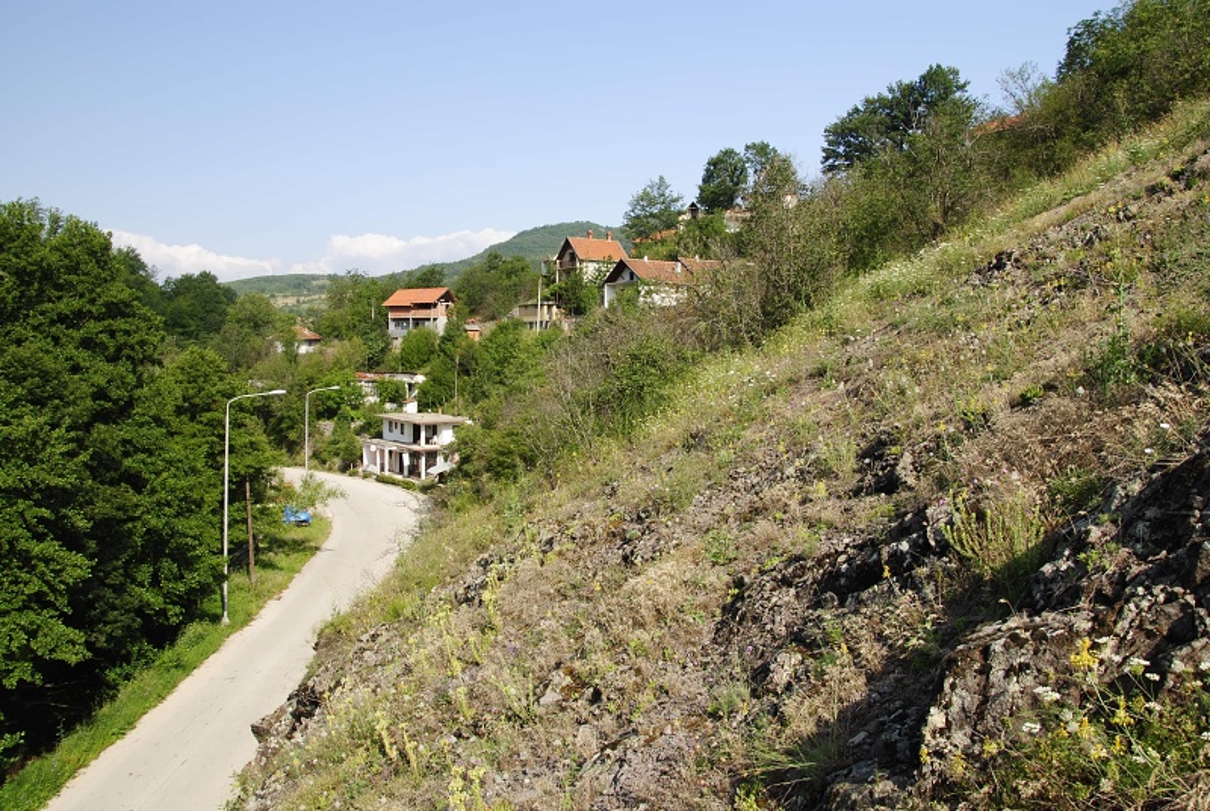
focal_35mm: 27
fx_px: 909
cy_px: 406
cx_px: 605
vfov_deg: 48.1
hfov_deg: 67.3
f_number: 9
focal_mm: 18
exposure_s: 1/80
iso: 100
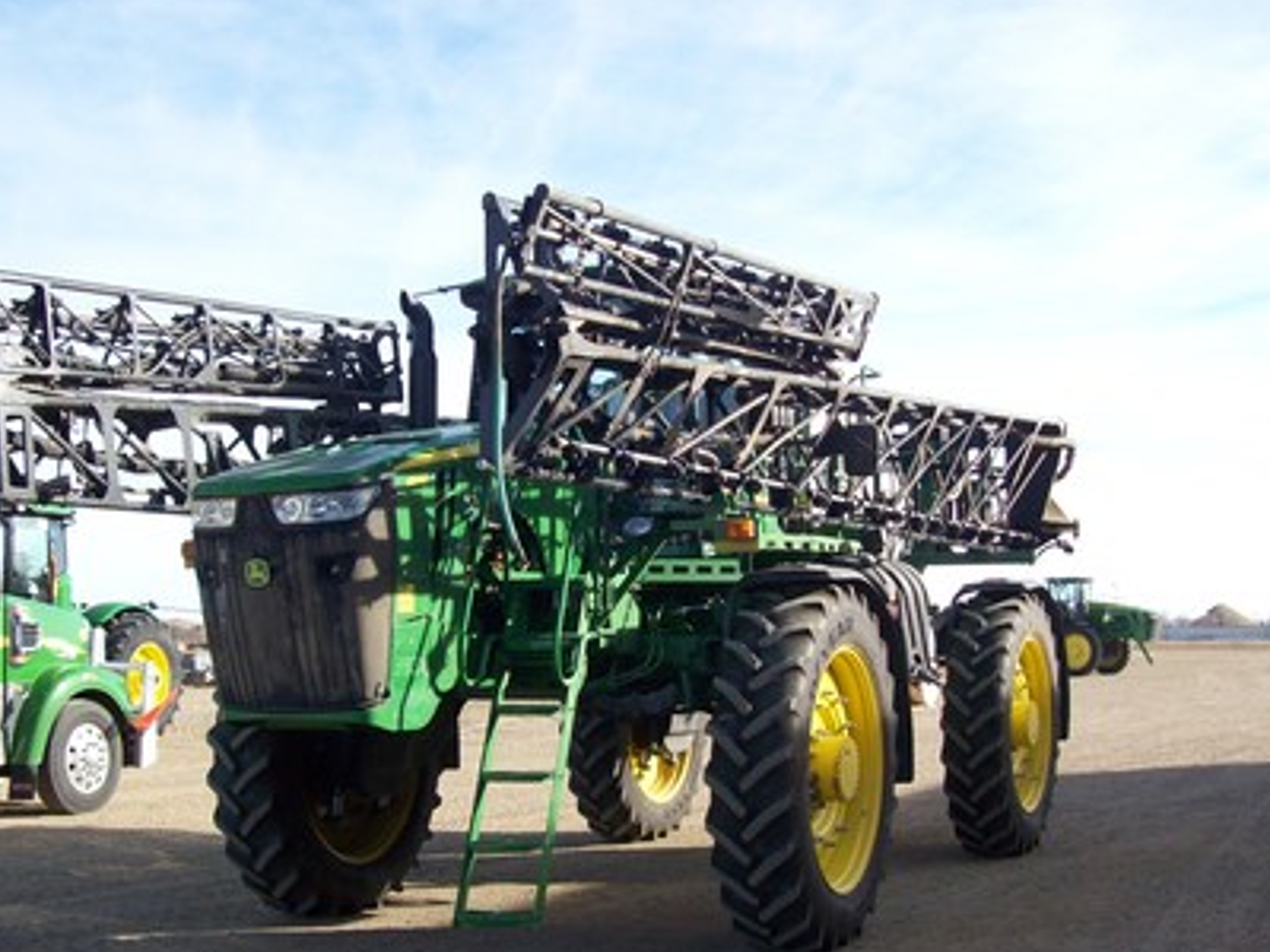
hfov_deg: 38.9
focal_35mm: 49
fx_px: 1798
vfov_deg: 29.6
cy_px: 578
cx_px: 657
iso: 80
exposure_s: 1/585
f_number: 2.7
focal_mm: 6
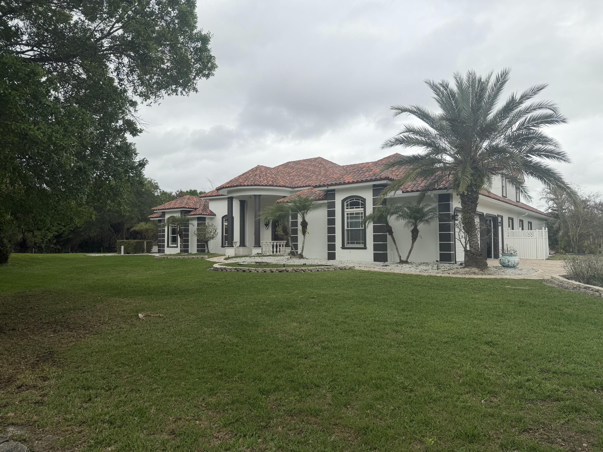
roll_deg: +1.5
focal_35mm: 24
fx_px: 418
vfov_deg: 56.8
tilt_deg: +2.9
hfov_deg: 71.6
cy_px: 226
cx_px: 302
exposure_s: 1/1553
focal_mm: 6.76
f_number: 1.78
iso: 80
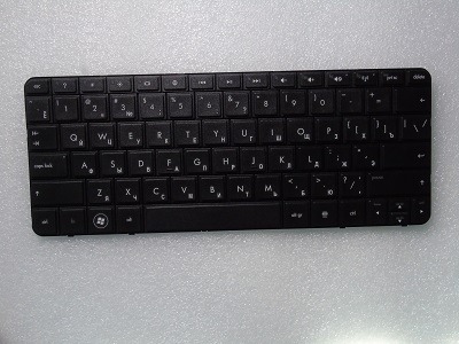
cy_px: 172
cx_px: 230
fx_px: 530
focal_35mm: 40
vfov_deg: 36.0
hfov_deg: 46.8
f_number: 6.5
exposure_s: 1/40
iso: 400
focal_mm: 7.1
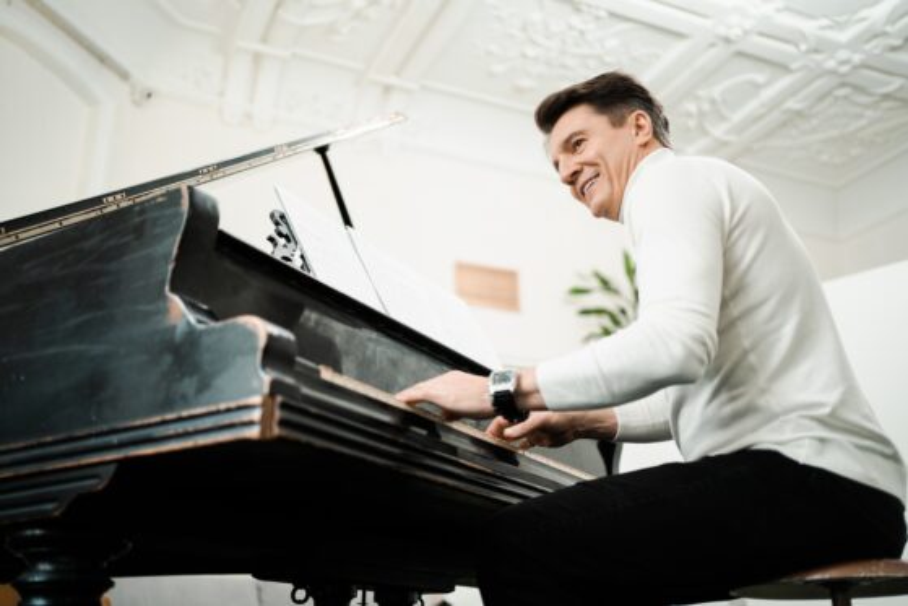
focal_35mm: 35
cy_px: 303
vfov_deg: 37.9
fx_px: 883
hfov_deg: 54.4
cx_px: 454
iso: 640
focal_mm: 35
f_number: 1.8
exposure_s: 1/125
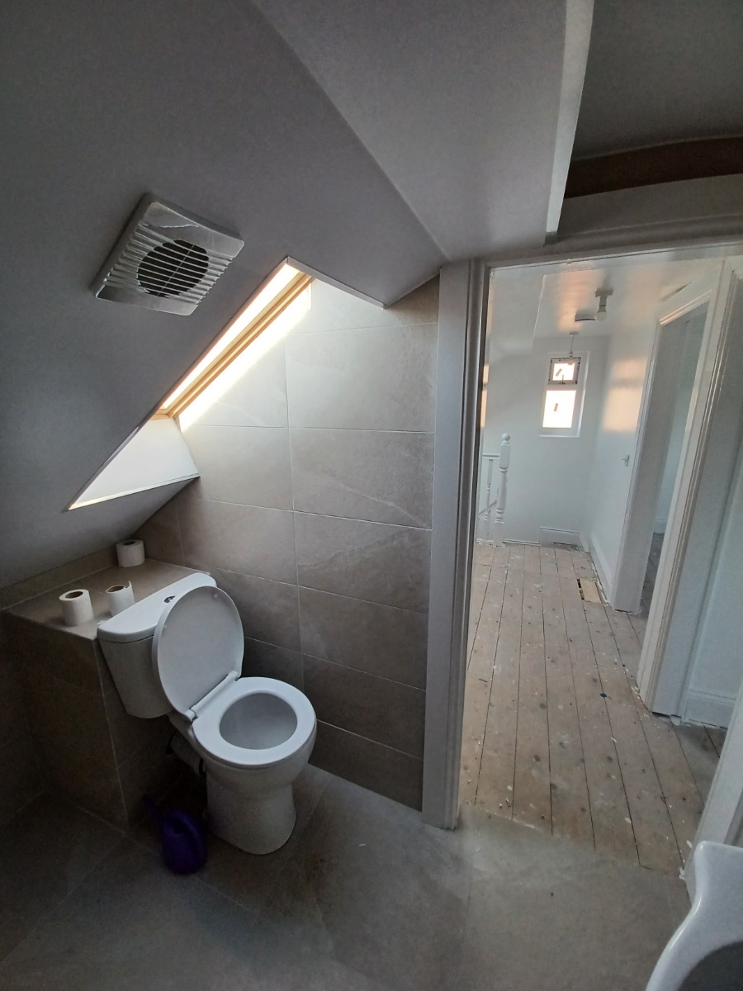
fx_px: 372
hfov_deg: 89.9
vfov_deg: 106.2
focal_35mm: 13
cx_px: 372
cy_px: 496
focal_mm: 1.42
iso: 100
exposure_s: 1/100
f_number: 2.2
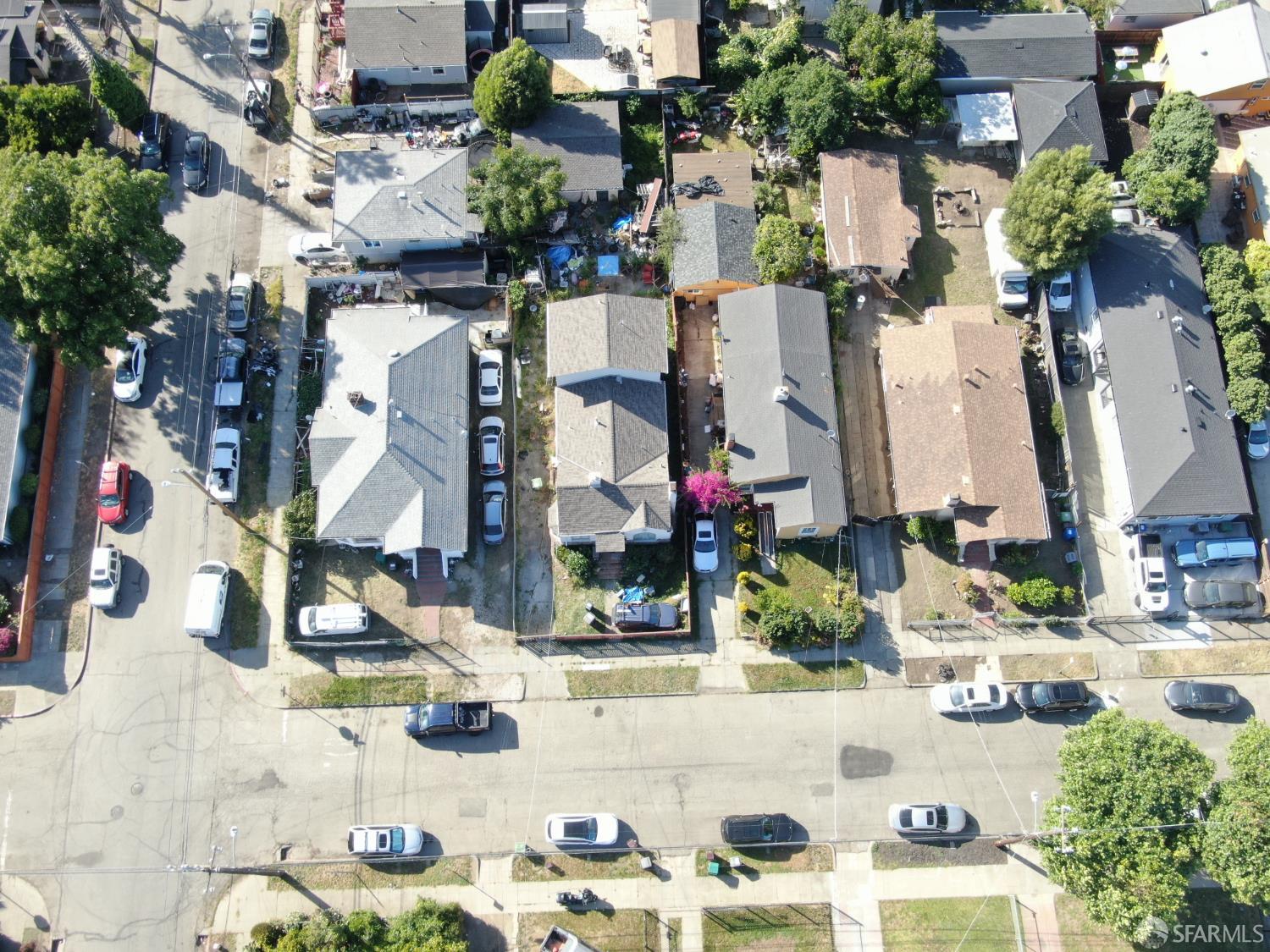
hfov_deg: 52.6
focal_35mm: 35
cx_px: 635
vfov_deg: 40.7
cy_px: 476
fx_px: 1284
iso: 100
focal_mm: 5.94
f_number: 3.3
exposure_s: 1/240
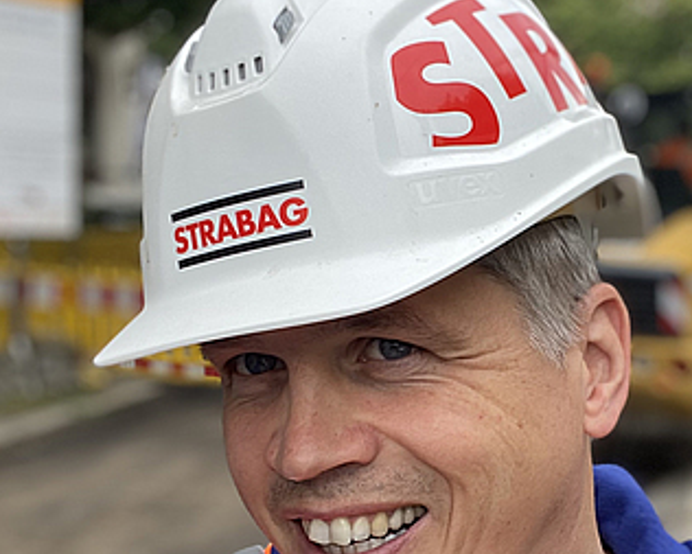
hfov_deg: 33.3
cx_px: 538
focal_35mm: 55
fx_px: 1127
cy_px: 367
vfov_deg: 27.5
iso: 25
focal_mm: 2.71
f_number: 2.2
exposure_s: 1/122
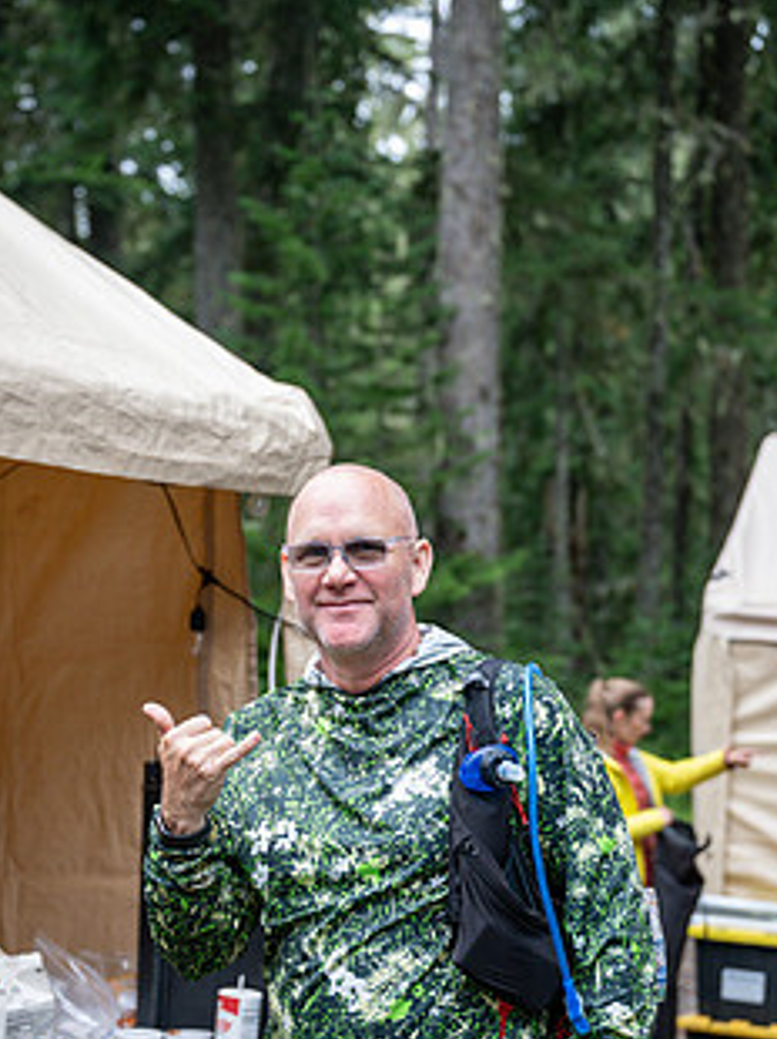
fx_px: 2428
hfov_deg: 18.2
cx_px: 415
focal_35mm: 81
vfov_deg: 24.1
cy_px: 647
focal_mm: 58
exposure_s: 1/400
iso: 1250
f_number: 3.5
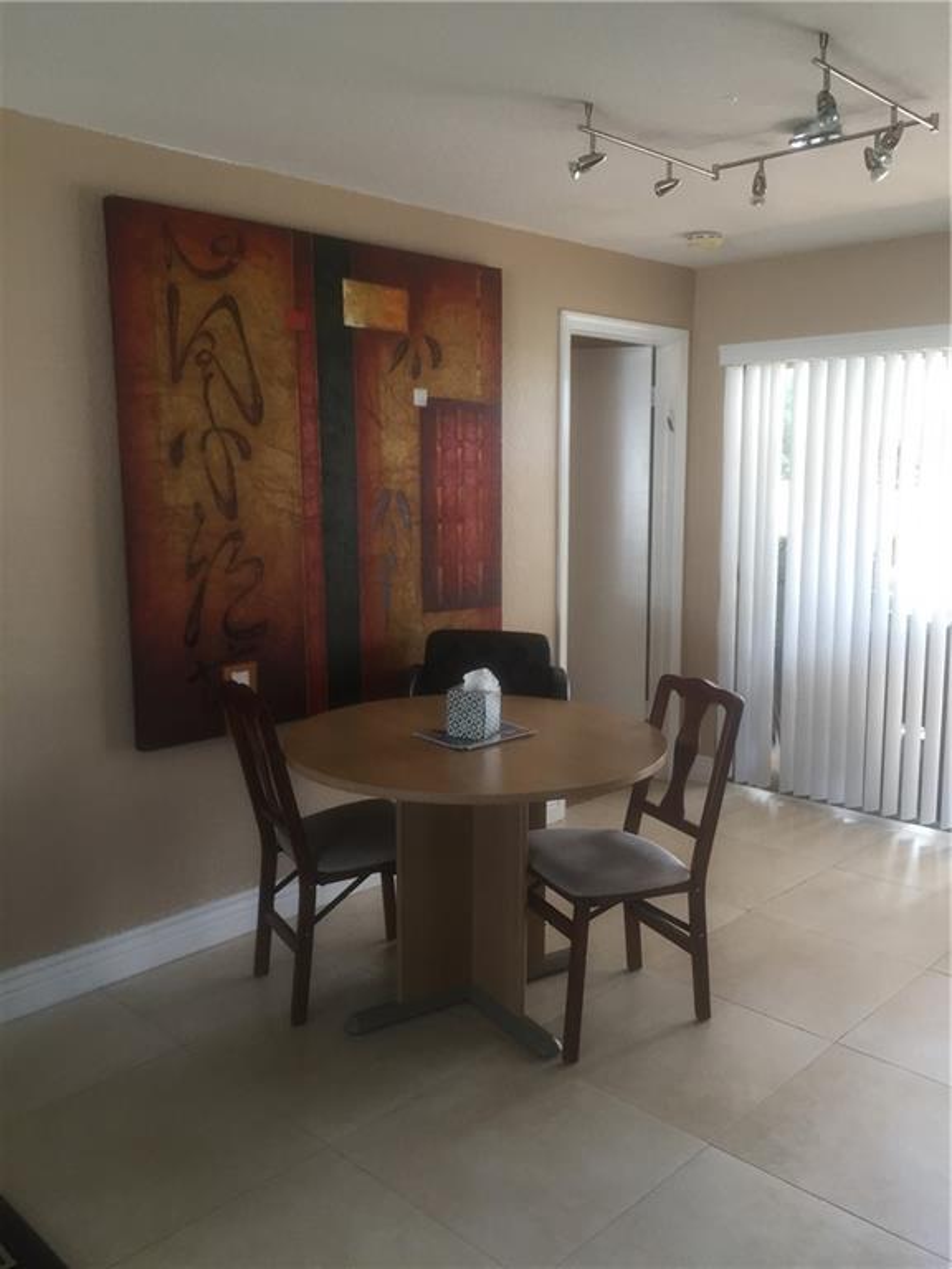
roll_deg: +0.8
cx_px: 476
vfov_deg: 61.7
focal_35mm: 29
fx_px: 1063
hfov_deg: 48.2
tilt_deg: -6.5
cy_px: 634
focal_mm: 4.15
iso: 80
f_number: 2.2
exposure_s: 1/30
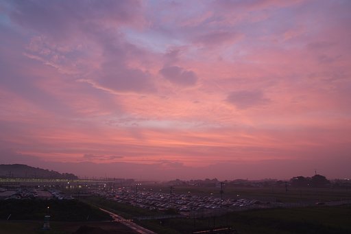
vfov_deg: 49.5
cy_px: 117
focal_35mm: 26
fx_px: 253
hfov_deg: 69.4
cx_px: 176
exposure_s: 1/3.6
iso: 100
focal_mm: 17
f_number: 6.3
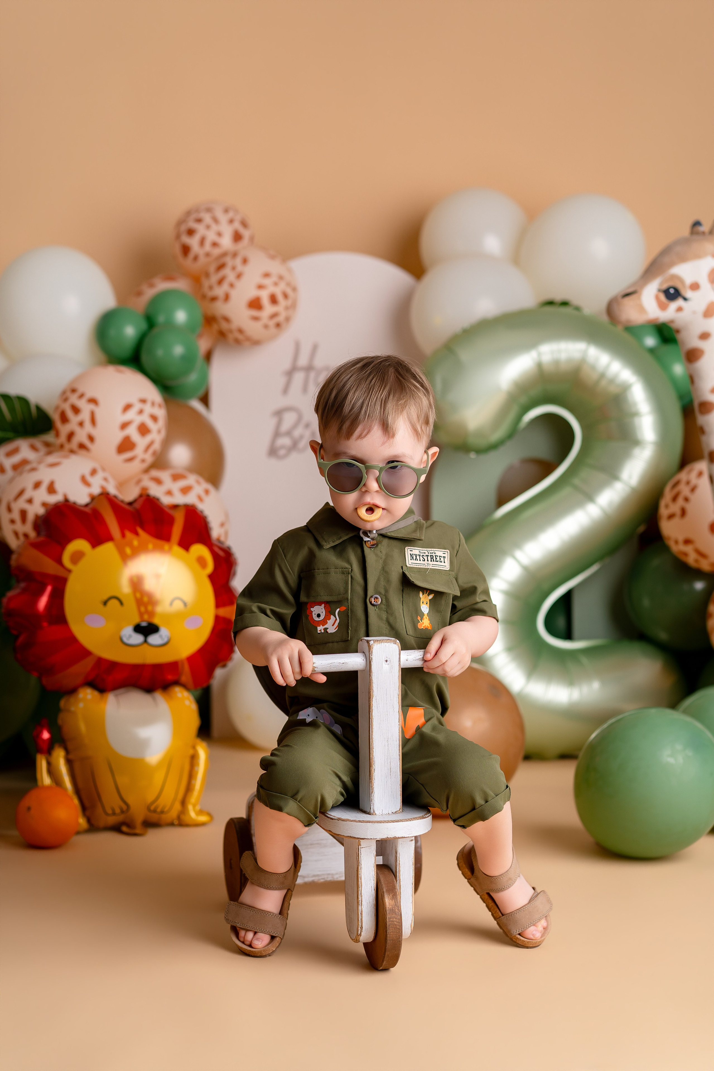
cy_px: 536
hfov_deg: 24.6
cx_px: 357
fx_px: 1636
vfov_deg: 36.2
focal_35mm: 55
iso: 125
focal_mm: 55
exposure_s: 1/160
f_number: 2.8
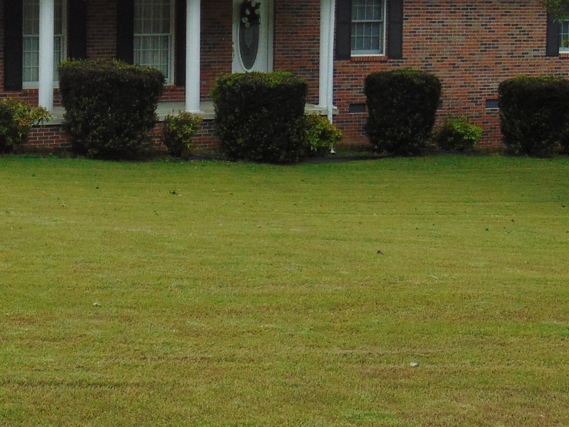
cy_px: 78
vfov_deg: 15.6
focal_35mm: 94
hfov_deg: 20.6
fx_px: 1545
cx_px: 98
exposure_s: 1/400
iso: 80
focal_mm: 5.8
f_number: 3.2
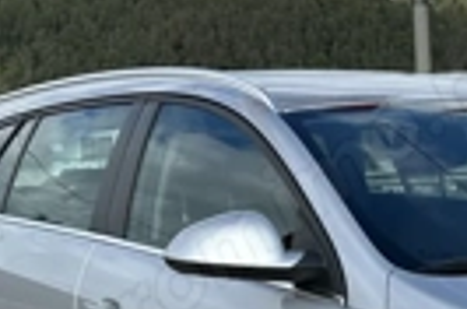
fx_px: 1462
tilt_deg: -1.9
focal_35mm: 113
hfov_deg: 17.3
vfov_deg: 12.0
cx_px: 572
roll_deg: +2.5
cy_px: 218
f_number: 1.78
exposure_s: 1/3058
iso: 80
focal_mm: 6.86
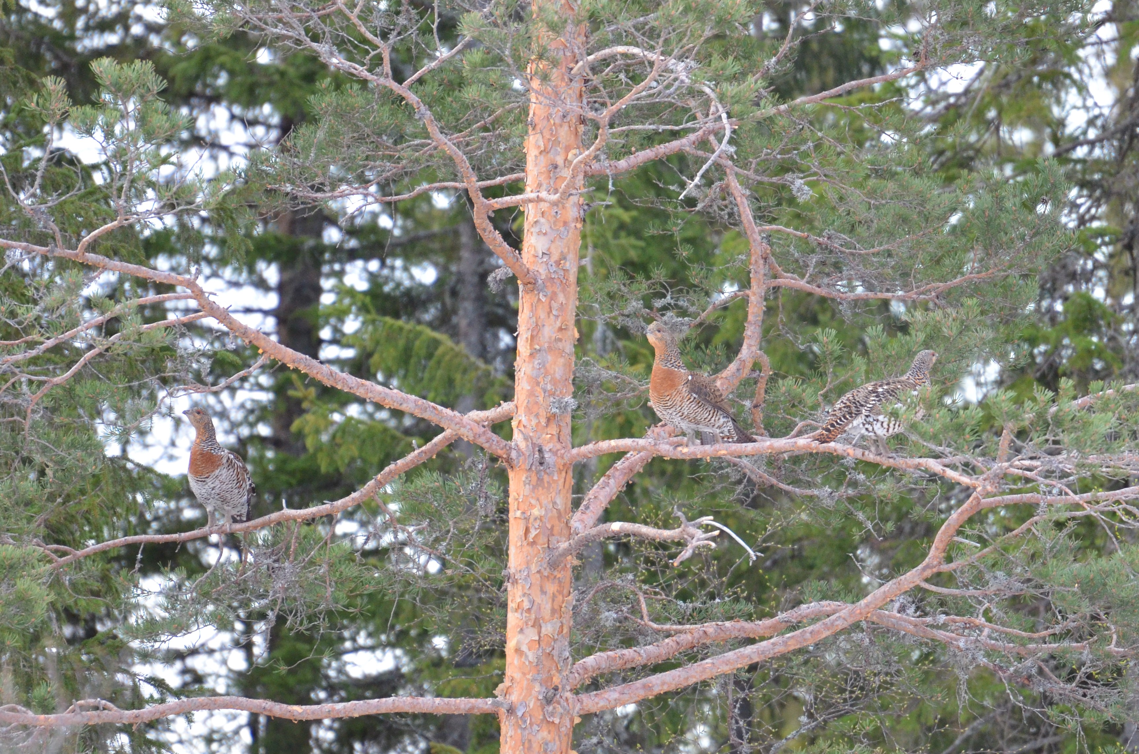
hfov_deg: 6.9
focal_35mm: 300
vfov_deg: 4.6
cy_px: 377
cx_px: 570
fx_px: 9471
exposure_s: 1/320
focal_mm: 200
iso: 1600
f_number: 2.8
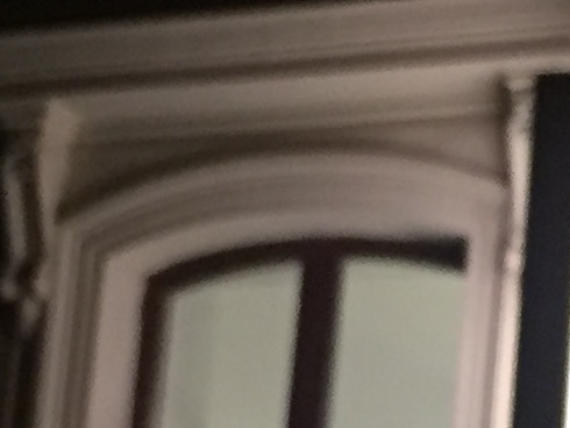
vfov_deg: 7.6
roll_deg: -4.5
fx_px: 3180
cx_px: 661
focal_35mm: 193
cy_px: 602
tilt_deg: +11.5
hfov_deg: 10.1
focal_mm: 4.15
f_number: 2.2
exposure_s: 1/33
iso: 250
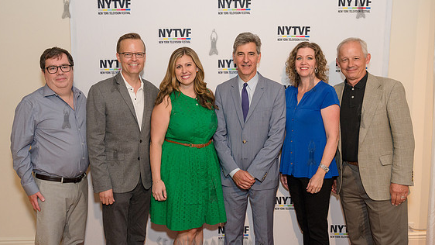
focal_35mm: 34
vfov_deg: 34.6
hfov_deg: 58.0
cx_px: 211
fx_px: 392
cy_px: 117
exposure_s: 1/500
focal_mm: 28
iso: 1000
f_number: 4
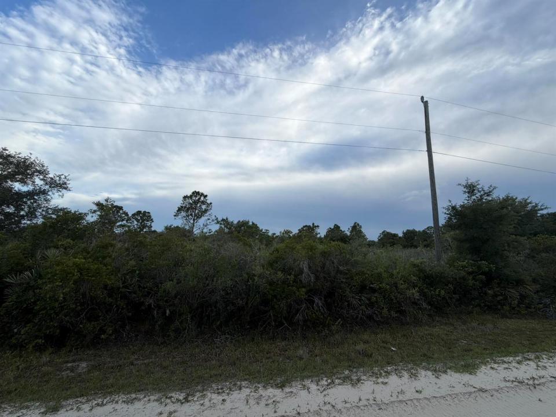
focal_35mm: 14
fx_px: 225
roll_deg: -1.2
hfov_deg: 102.1
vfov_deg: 85.7
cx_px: 278
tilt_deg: +10.6
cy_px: 208
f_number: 2.2
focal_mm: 2.22
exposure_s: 1/672
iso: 40
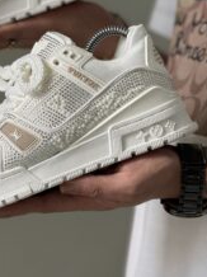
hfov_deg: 6.2
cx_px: 15
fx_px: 1901
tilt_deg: -3.6
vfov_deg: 8.3
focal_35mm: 238
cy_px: 48
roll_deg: -2.0
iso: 160
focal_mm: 15.66
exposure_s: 1/120
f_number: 2.8
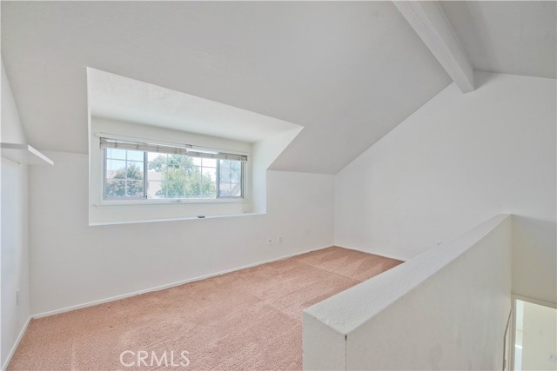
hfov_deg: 104.2
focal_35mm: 14
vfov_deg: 81.2
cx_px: 278
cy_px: 186
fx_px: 217
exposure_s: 1/320
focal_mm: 14
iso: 400
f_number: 5.6
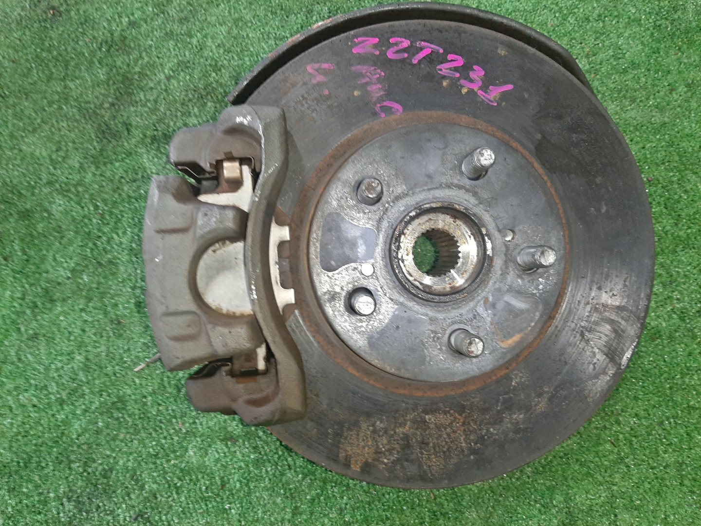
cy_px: 263
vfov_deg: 53.1
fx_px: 527
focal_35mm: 26
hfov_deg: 67.3
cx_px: 350
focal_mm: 3.93
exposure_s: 1/33
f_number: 1.7
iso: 172
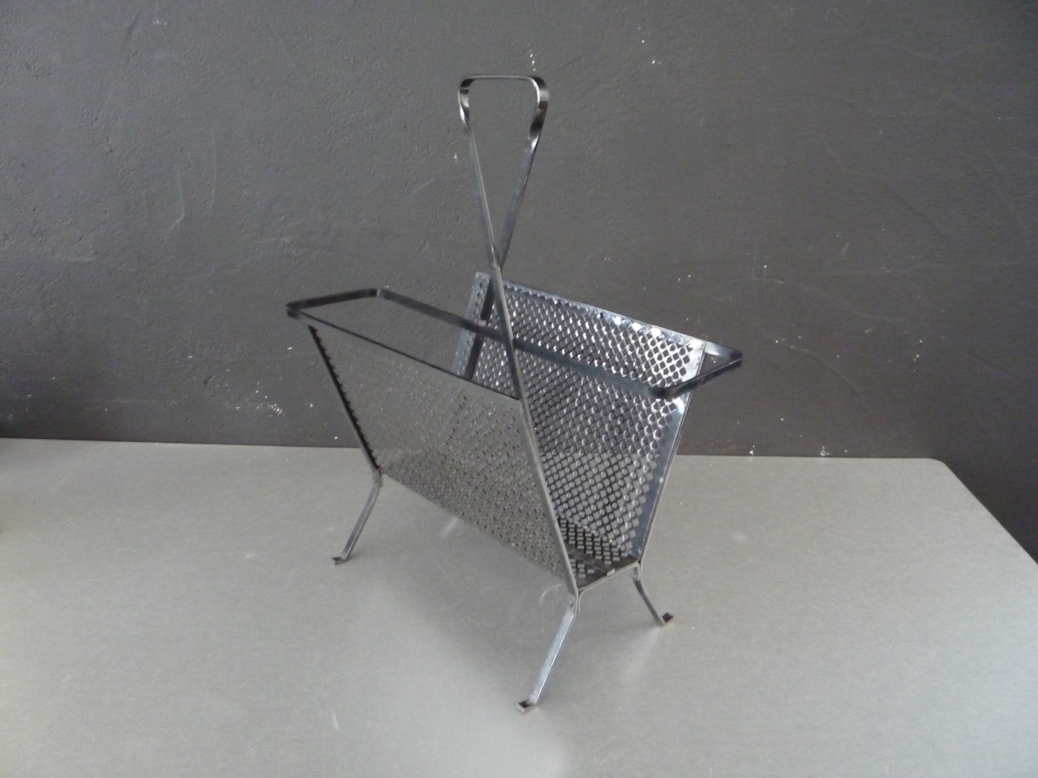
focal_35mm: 30
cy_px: 389
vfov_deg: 46.8
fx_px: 900
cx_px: 519
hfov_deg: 60.0
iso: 800
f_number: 3.3
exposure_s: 1/8
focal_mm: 5.2
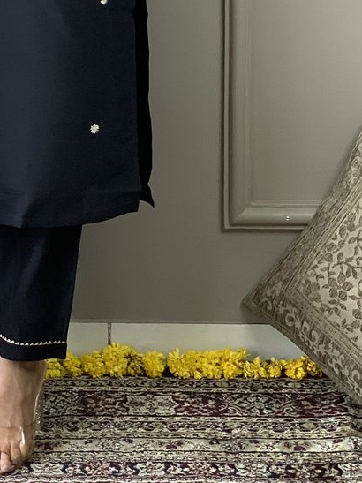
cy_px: -125
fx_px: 1911
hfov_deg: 10.7
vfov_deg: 13.9
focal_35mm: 137
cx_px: -13
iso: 64
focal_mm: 6
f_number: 2.4
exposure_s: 1/100
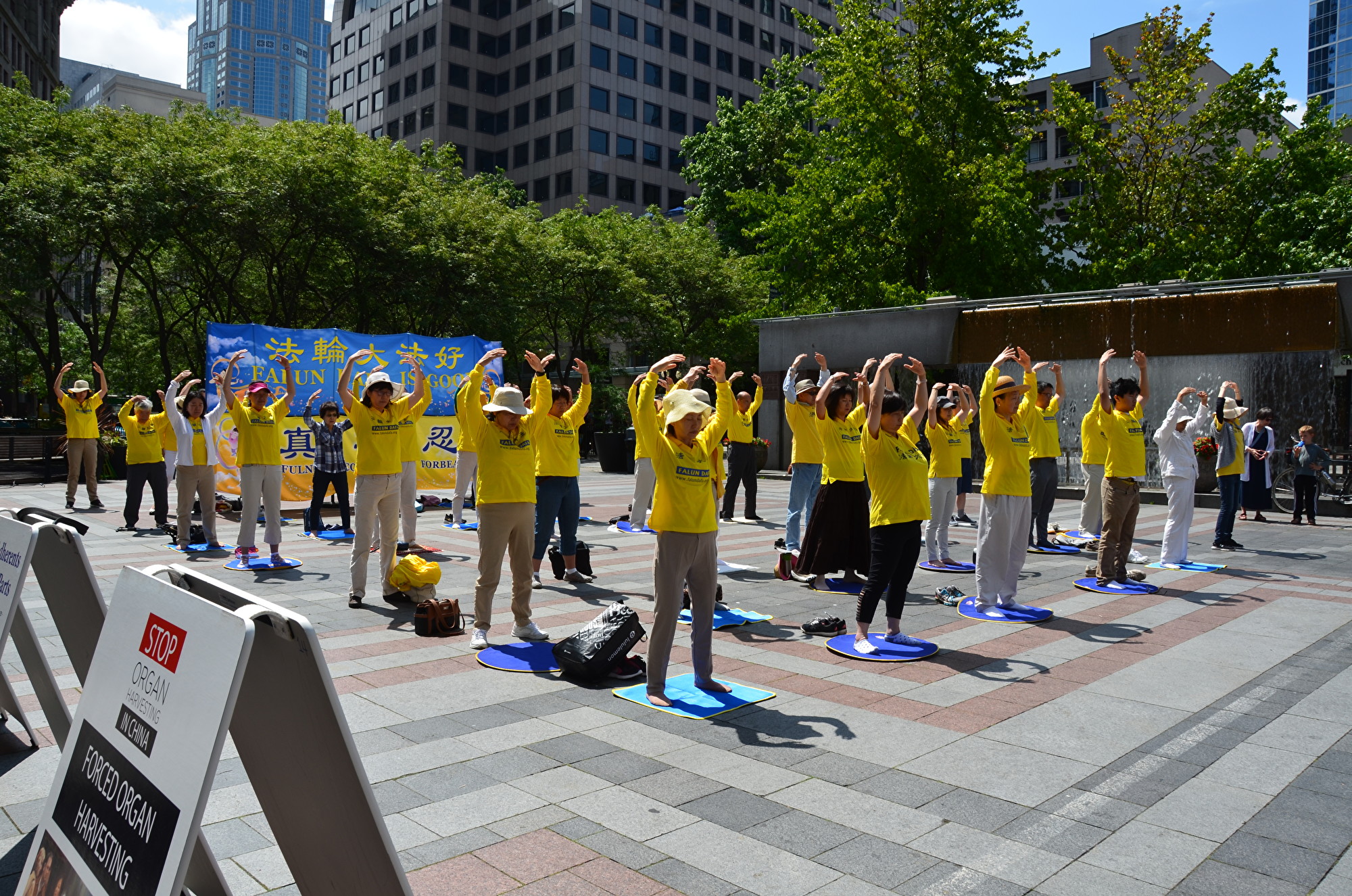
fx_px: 1012
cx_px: 676
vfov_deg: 47.7
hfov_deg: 67.5
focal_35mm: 27
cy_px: 448
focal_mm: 18
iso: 110
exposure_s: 1/125
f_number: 11
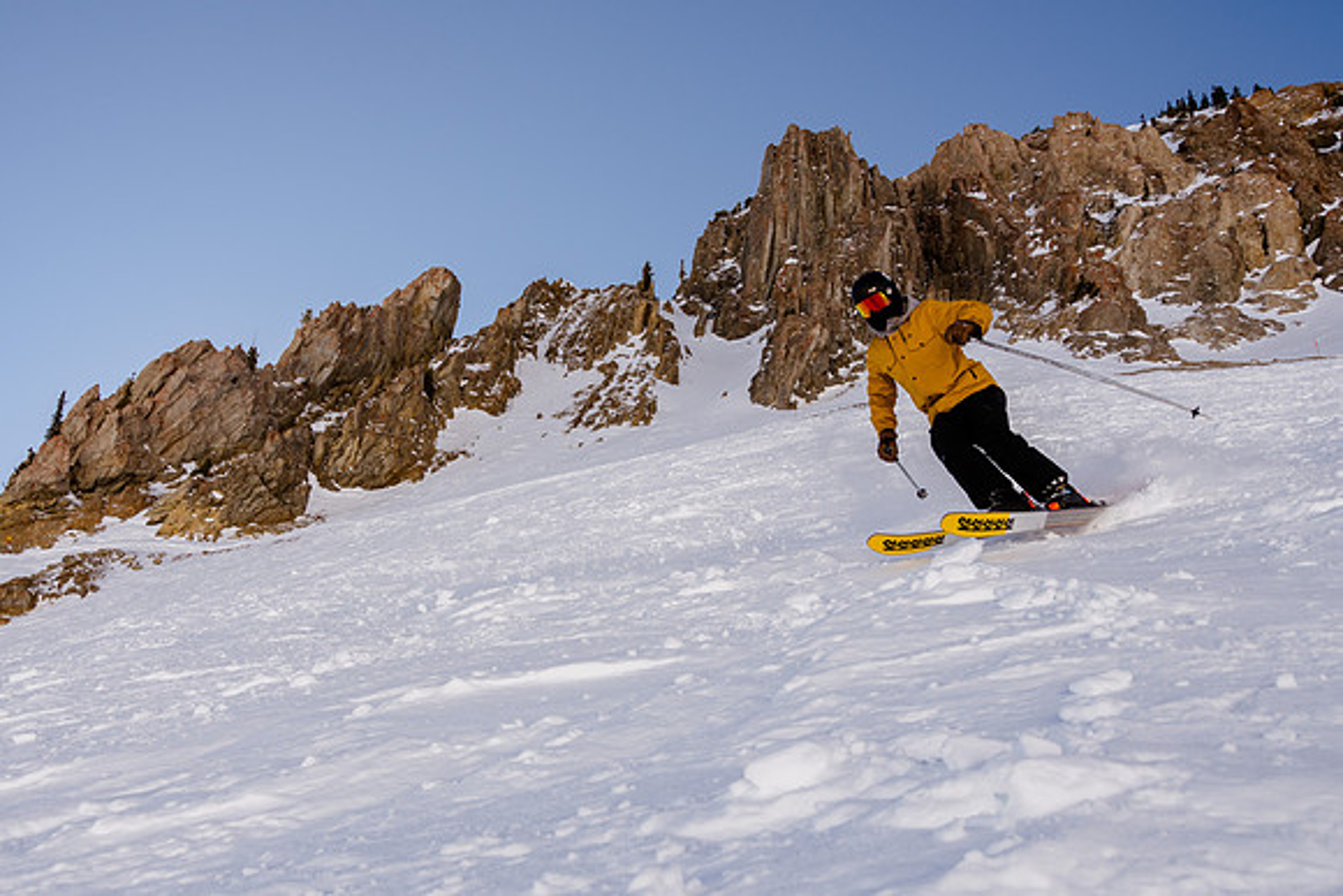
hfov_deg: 54.6
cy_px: 441
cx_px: 609
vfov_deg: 38.0
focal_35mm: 35
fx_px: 1300
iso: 160
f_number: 8
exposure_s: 1/800
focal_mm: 20
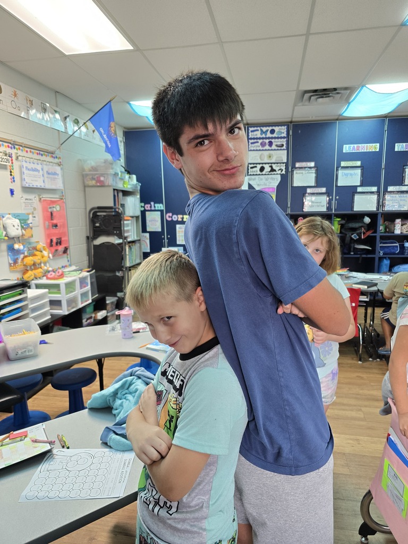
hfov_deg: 58.9
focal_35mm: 23
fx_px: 361
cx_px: 204
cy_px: 272
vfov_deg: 73.9
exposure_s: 1/120
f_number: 1.7
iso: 250
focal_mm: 6.3
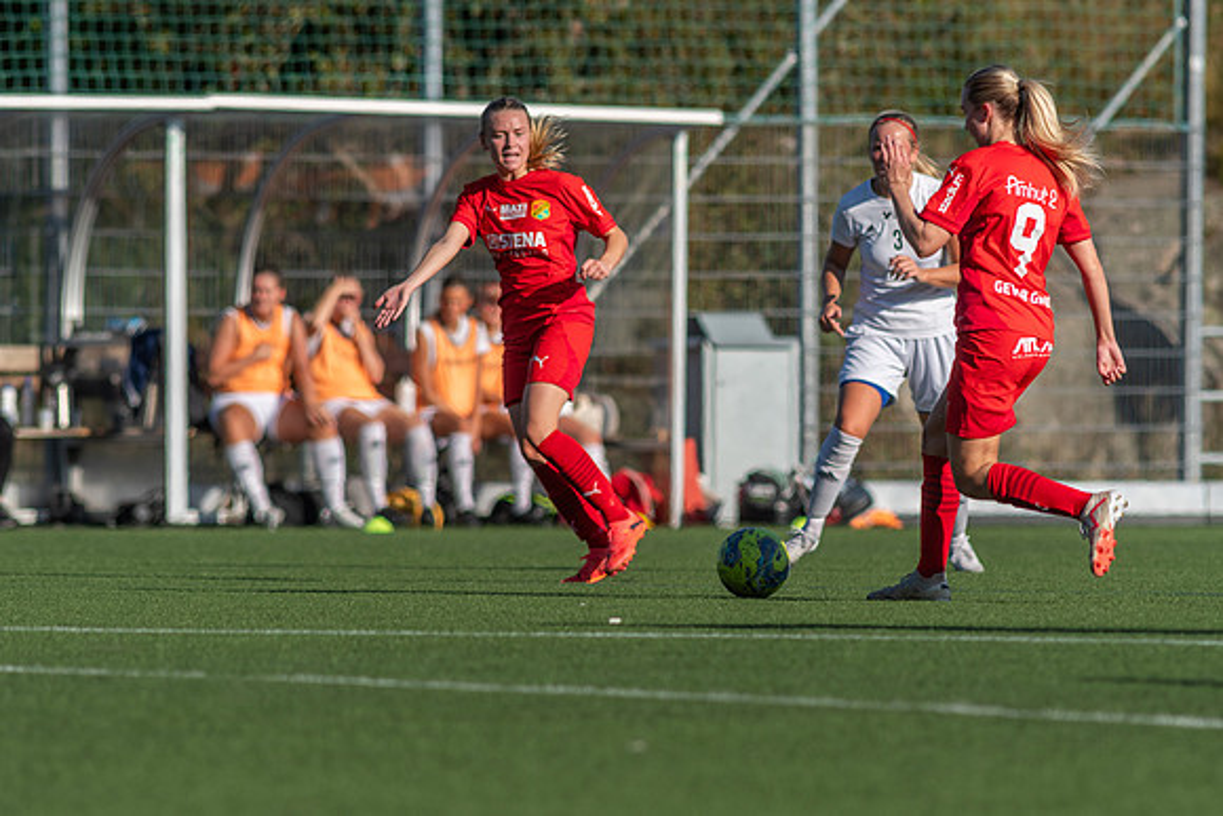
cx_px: 612
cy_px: 408
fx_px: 15290
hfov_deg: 4.6
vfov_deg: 3.1
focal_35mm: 450
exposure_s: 1/1600
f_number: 3.5
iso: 100
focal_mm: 300
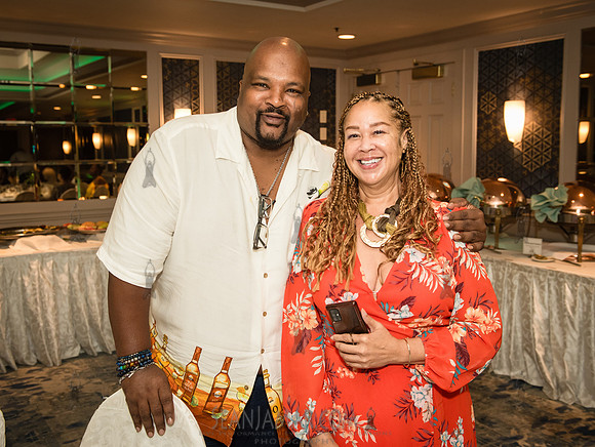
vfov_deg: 39.0
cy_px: 210
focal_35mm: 37
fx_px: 631
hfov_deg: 50.5
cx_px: 304
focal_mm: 32
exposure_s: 1/160
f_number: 3.5
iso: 1600
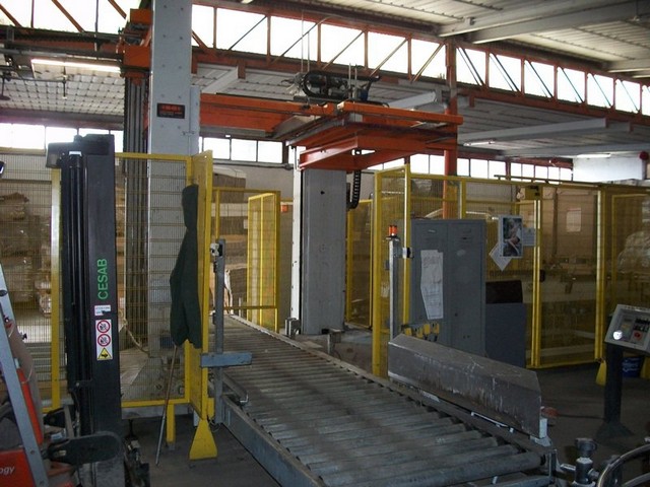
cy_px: 244
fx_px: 601
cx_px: 325
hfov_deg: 56.8
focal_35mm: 32
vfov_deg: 44.2
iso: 240
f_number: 2.9
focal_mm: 5.7
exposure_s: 1/30
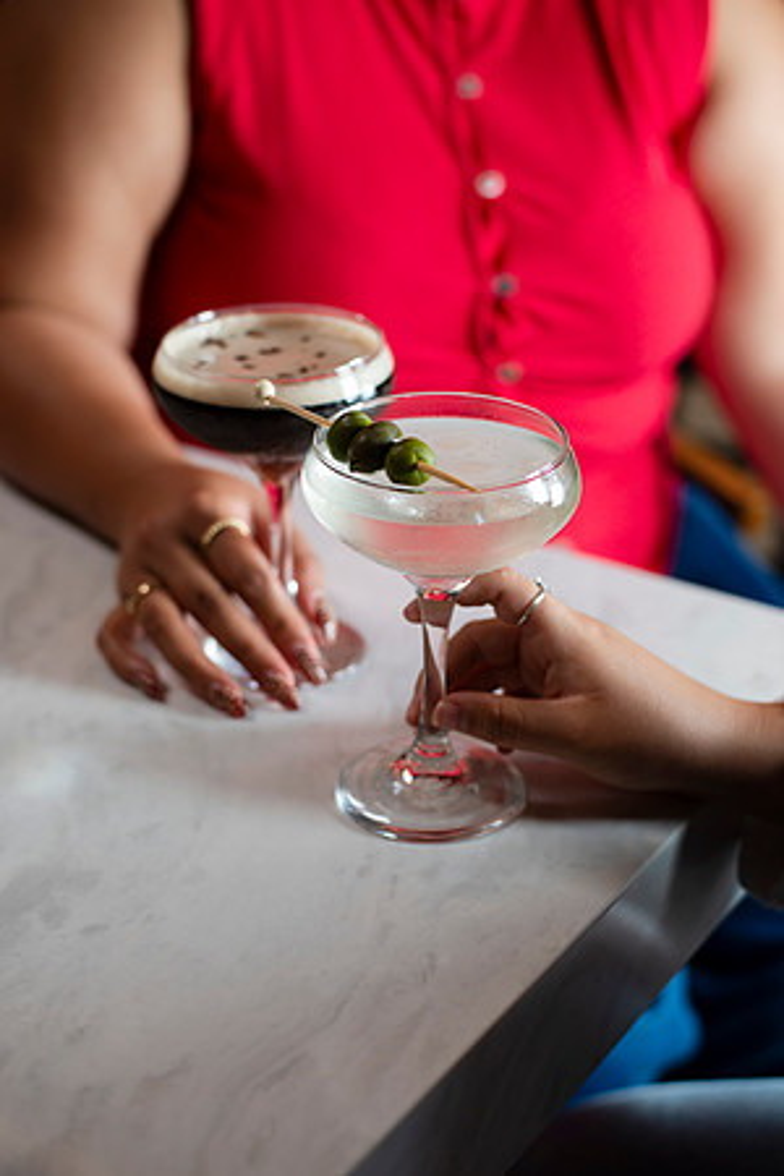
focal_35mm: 50
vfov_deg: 39.6
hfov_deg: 27.0
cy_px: 588
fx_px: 1633
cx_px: 392
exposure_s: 1/250
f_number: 2.8
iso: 200
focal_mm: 50
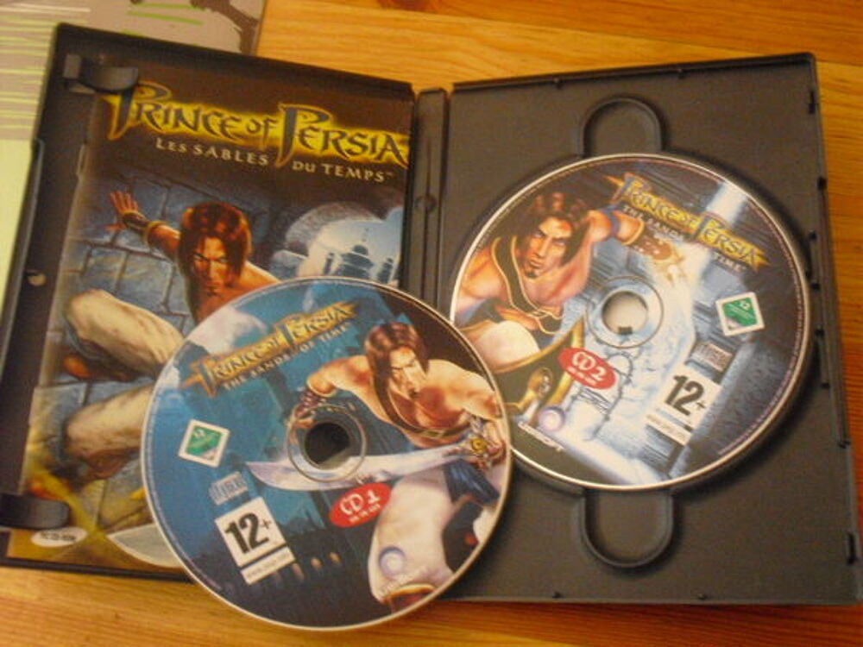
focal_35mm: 44
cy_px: 324
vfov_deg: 32.9
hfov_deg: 42.9
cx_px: 432
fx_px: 1097
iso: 800
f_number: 3.4
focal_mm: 7.7
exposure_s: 1/20
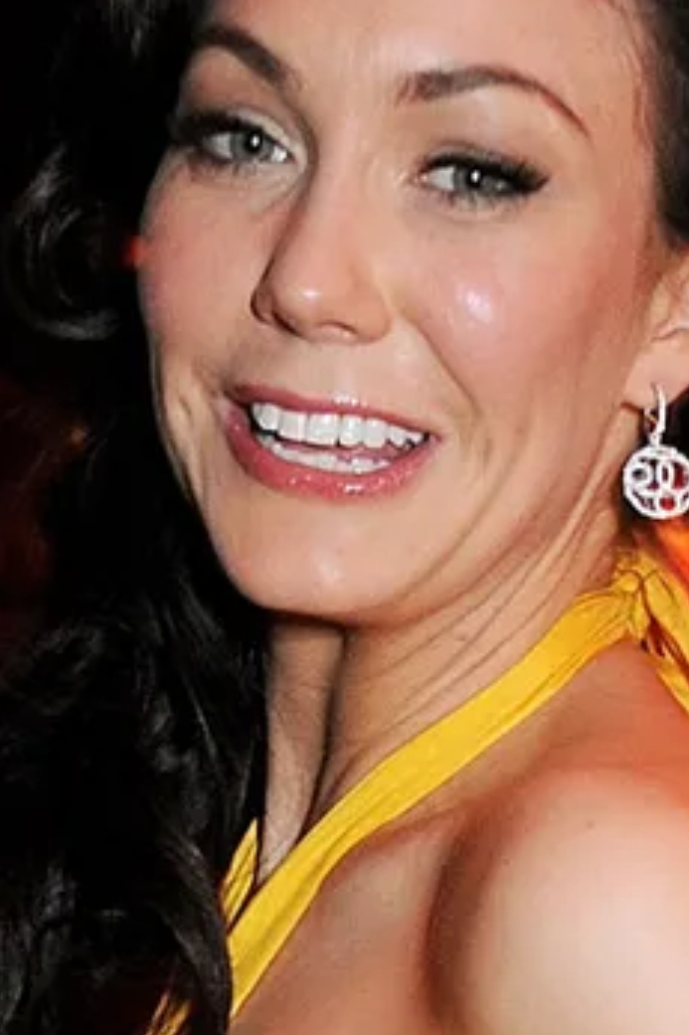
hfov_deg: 7.1
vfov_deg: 9.7
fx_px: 5575
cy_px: 2244
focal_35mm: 194
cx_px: 274
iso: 1250
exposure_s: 1/30
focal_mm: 35
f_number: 5
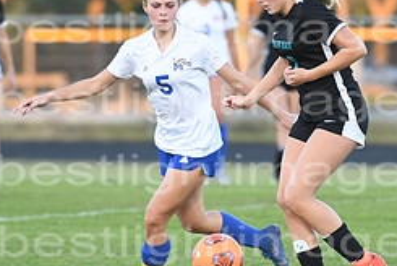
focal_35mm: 710
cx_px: 211
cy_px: 139
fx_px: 7839
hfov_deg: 2.9
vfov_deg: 1.9
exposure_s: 1/800
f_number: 2.8
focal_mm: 200
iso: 900
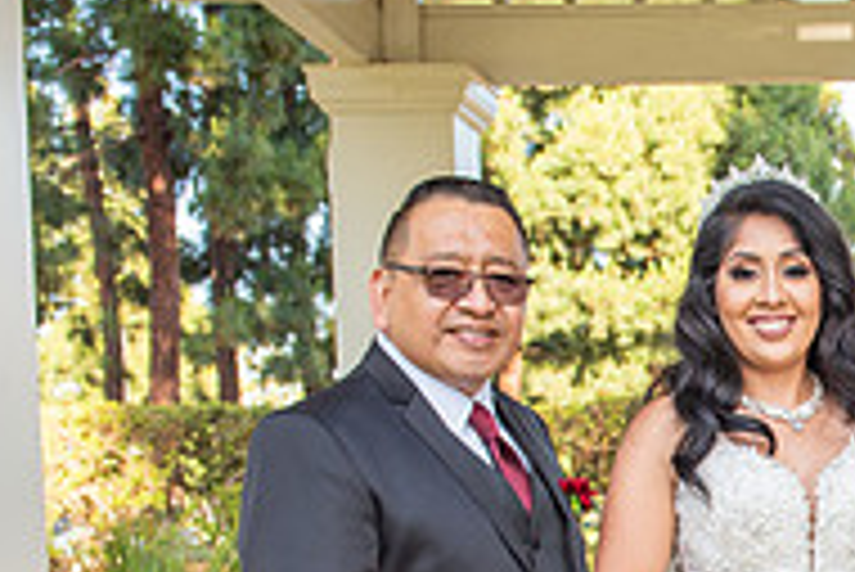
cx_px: 1050
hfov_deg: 19.1
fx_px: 2377
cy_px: 692
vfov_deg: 13.3
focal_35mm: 100
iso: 200
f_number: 5.6
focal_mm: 29
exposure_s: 1/160
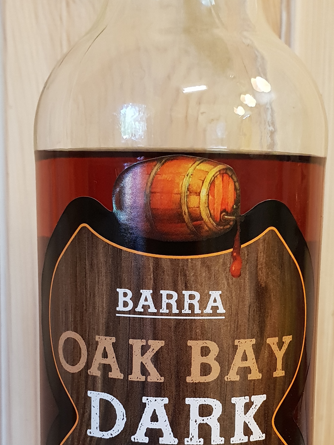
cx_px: 169
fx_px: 746
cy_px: 334
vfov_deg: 32.6
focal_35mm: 58
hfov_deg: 25.2
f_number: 2.4
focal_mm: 4.3
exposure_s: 1/25
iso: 320
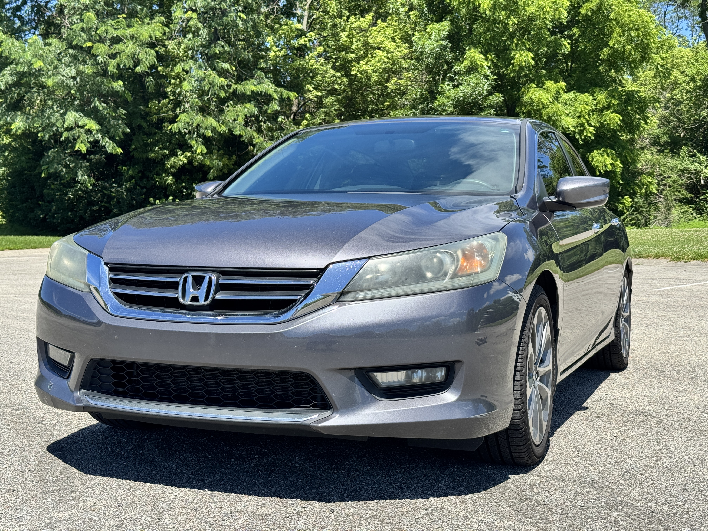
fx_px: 982
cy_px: 266
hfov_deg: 39.7
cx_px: 354
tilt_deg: -3.9
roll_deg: -0.2
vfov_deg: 30.3
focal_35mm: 48
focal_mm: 6.76
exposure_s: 1/2415
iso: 64
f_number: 1.78
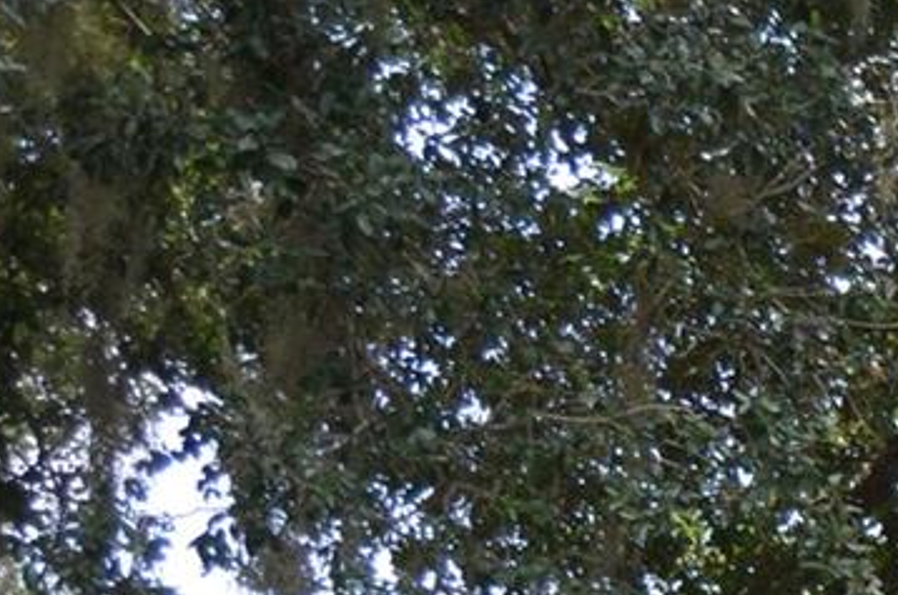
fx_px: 3167
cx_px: 1731
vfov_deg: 9.8
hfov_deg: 13.9
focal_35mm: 127
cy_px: 1304
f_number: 3.5
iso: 100
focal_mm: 19
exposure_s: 1/200
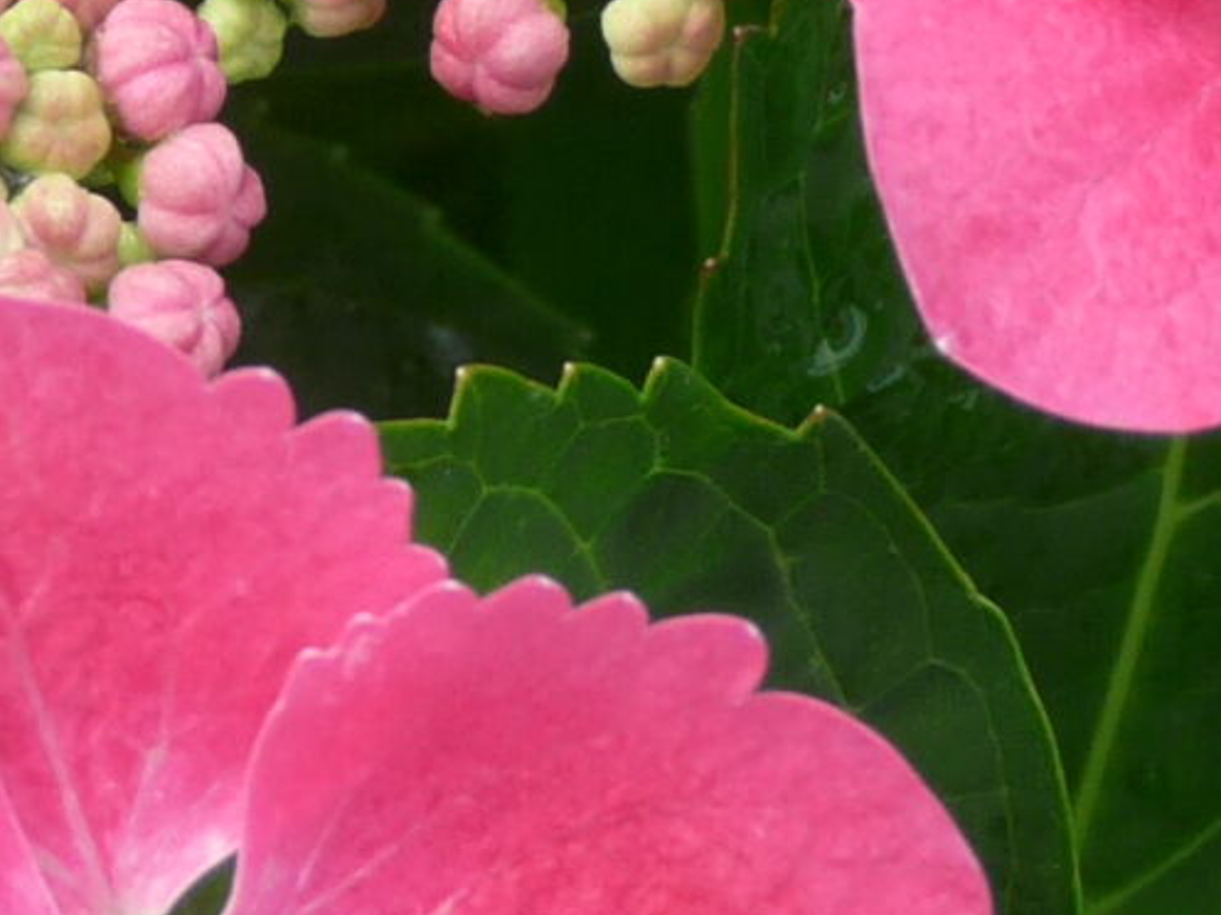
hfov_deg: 6.2
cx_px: -394
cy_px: -371
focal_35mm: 315
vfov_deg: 4.7
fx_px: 11111
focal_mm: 10.8
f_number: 3.2
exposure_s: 1/320
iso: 100
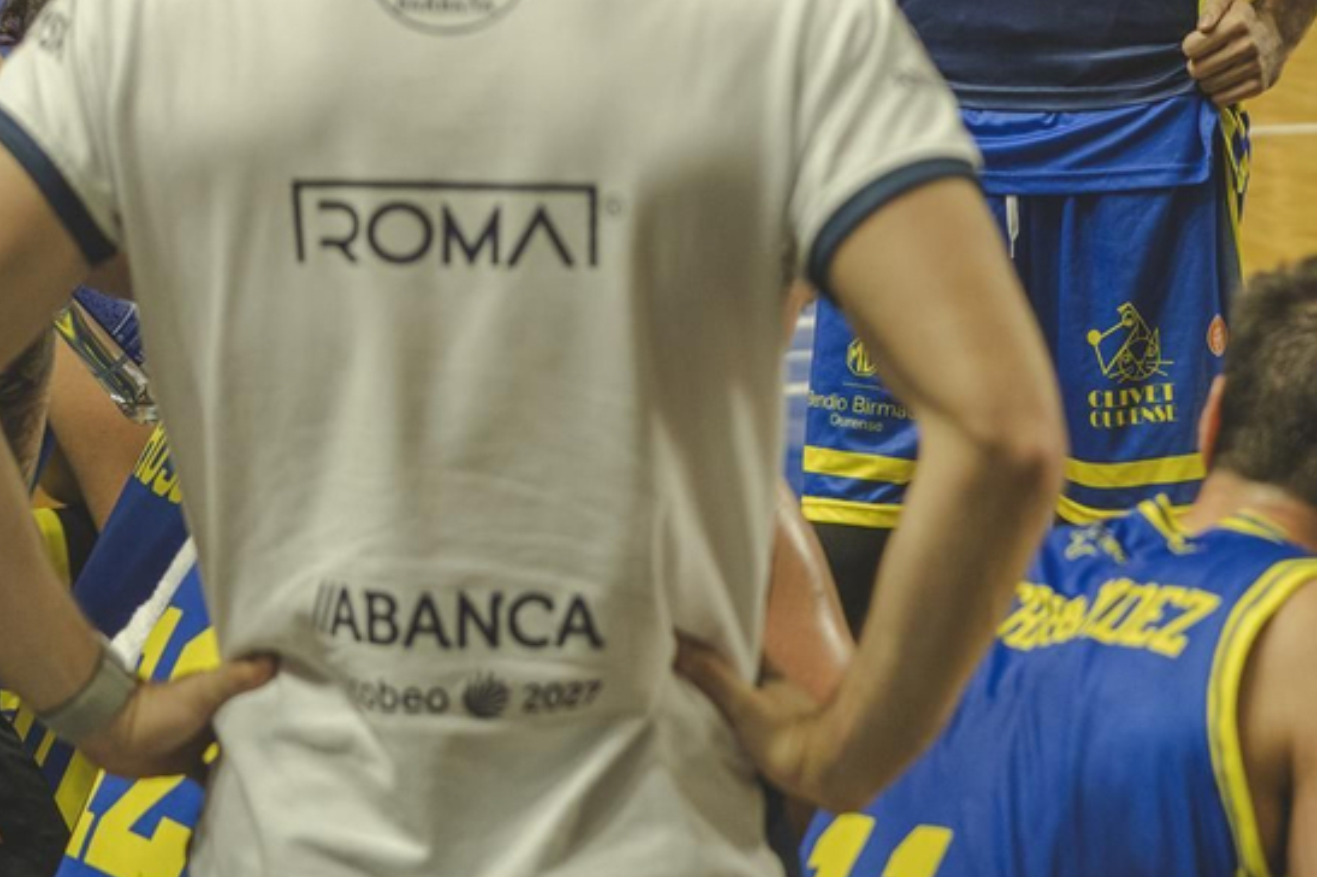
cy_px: 19
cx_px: 1396
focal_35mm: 234
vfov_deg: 5.9
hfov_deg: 8.7
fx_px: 8555
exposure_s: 1/320
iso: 800
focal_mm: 80
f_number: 3.5
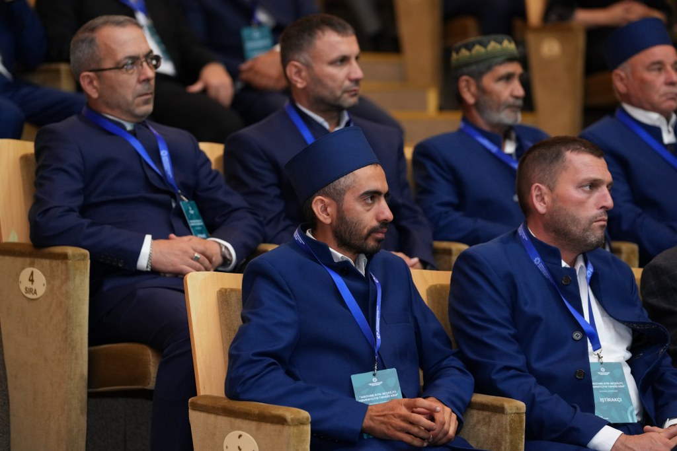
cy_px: 226
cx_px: 338
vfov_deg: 10.5
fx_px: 2464
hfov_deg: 15.6
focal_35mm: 131
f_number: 3.5
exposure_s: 1/160
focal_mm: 131
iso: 2500
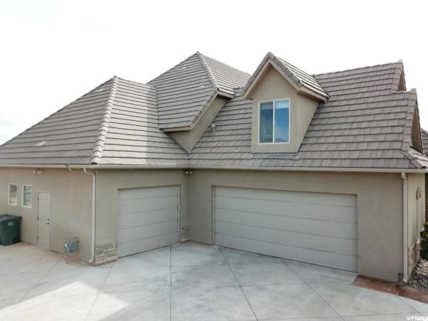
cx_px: 214
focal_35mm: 26
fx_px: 321
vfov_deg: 53.1
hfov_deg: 67.3
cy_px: 160
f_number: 2.2
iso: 100
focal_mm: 4.73
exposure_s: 1/620
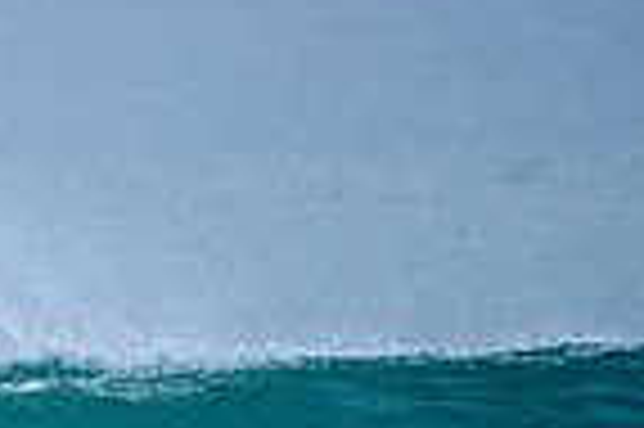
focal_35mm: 2034
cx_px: -549
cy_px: 592
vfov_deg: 0.7
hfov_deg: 1.0
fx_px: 36344
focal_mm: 500
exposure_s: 1/2000
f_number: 5.6
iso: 360
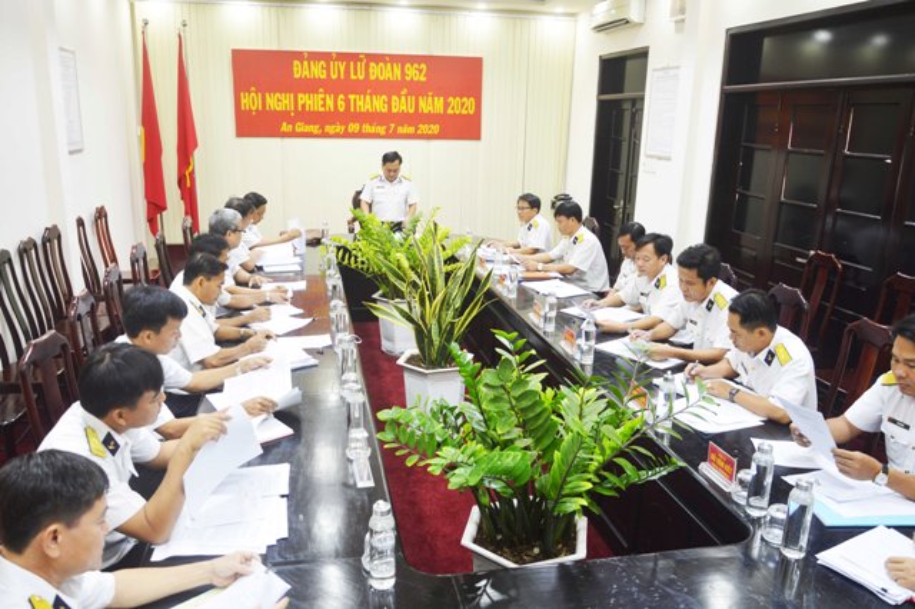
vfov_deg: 47.9
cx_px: 458
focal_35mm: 27
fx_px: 686
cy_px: 304
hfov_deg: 67.4
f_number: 3.5
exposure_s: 1/13
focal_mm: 18
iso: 200
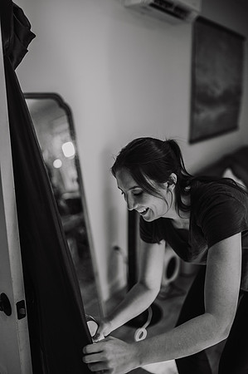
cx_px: 124
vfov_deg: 54.5
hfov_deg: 37.8
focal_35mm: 35
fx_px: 362
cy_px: 187
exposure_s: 1/320
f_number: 1.4
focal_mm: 35
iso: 250
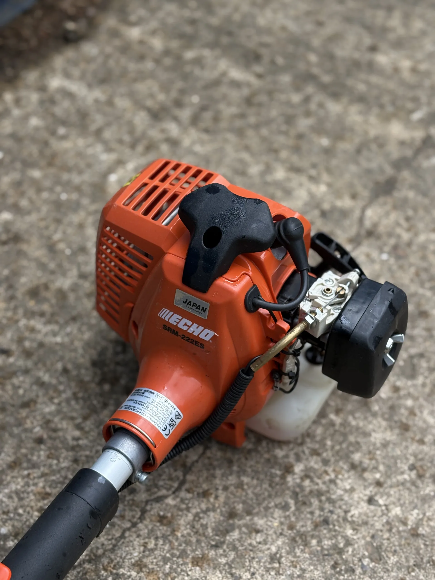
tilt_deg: -49.9
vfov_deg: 36.8
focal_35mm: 52
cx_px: 218
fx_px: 871
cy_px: 290
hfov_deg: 28.0
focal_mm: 5.96
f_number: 1.6
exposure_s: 1/60
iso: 64
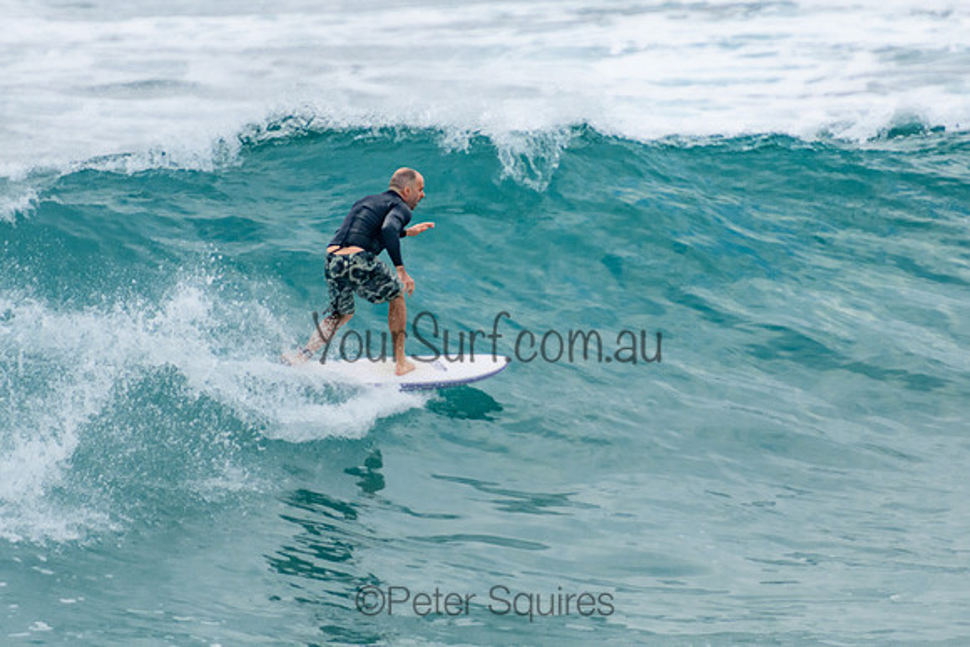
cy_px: 267
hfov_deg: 3.8
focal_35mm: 549
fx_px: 14807
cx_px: 495
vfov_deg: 2.5
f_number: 5.6
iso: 500
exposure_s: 1/1250
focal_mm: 400
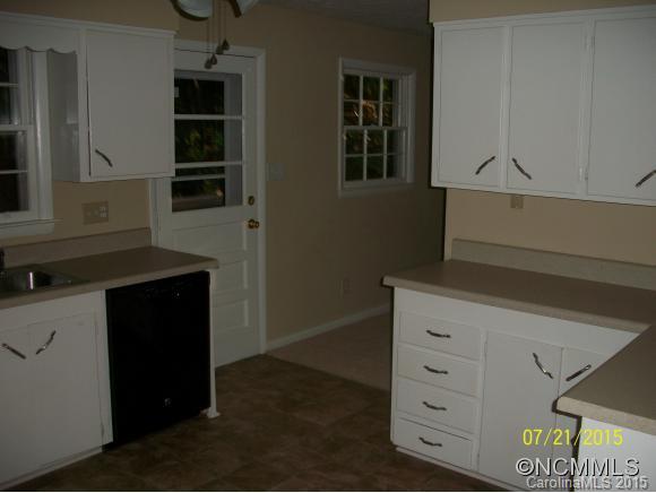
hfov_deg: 52.6
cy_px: 246
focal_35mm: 35
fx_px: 664
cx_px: 328
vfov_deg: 40.8
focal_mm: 6.3
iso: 80
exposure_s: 1/30
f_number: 3.1
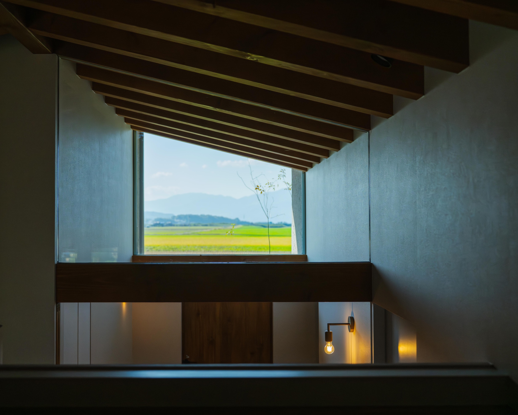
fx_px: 613
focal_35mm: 40
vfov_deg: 37.3
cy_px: 205
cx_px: 225
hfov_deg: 45.7
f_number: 2.8
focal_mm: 35
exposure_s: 1/8000
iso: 1250
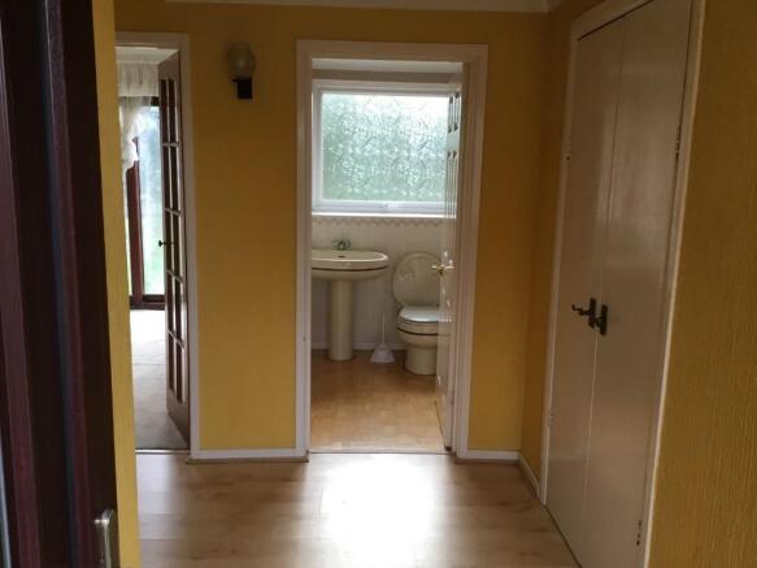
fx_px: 678
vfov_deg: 45.4
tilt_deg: -10.5
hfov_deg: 58.4
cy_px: 284
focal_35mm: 31
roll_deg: -0.4
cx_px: 378
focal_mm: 3.3
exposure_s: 1/33
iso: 25
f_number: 2.4
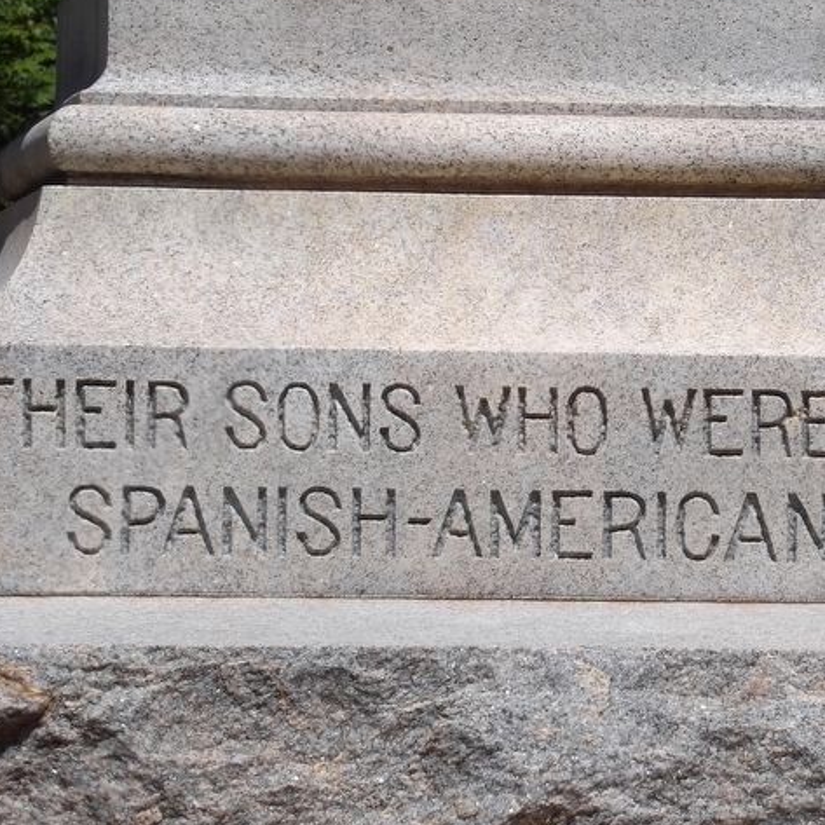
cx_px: 631
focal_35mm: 332
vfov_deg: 5.3
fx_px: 8952
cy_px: 413
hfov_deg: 5.3
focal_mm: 39.8
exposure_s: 1/980
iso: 100
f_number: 4.5
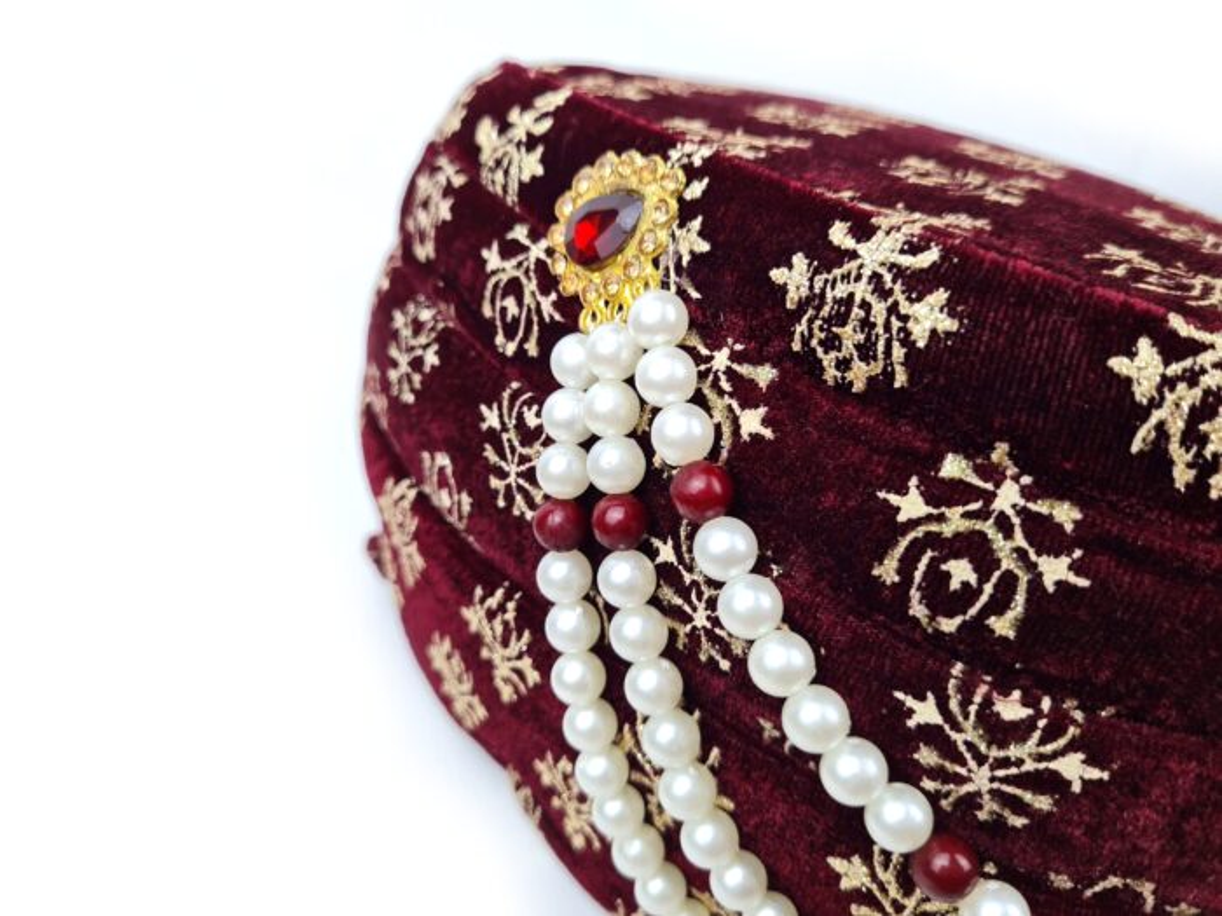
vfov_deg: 53.1
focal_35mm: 26
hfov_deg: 67.3
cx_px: 611
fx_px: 918
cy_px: 458
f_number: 1.8
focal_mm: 5.4
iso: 50
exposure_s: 1/165
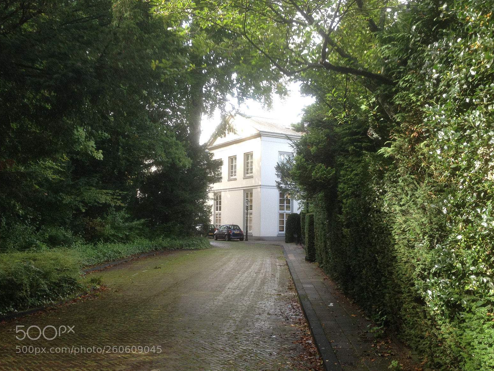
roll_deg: -1.4
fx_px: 514
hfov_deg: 51.4
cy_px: 184
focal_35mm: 36
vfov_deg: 39.7
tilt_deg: +5.1
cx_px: 250
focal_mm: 4.28
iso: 50
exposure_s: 1/120
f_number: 2.4
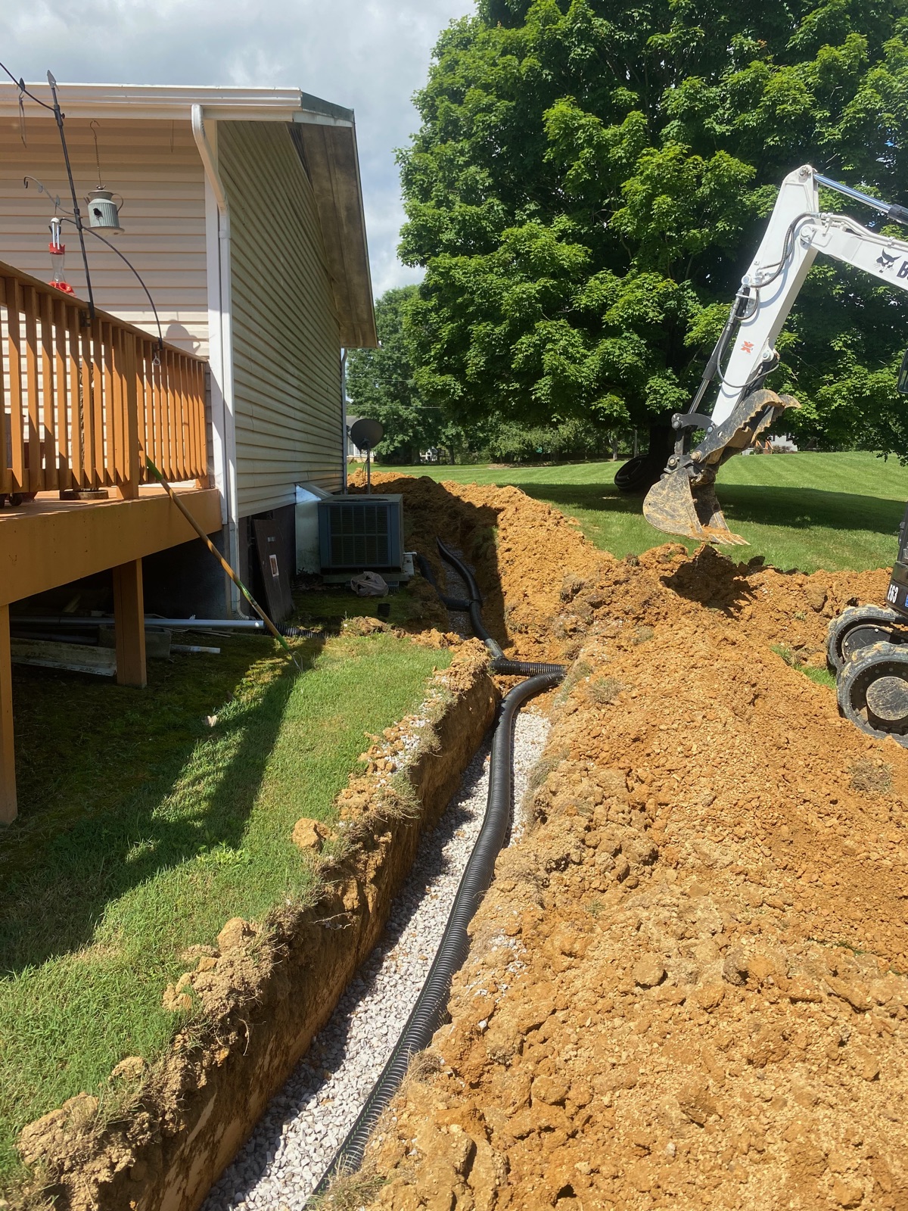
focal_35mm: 26
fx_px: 909
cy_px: 606
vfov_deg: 67.3
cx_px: 454
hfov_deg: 53.1
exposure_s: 1/2028
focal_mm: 4.25
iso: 32
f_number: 1.8
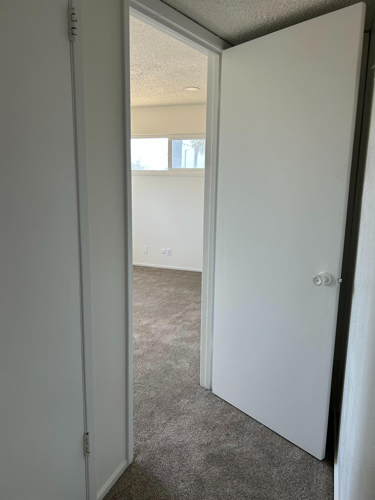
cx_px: 188
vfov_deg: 67.3
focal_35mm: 26
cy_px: 250
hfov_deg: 53.1
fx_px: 376
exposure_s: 1/194
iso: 40
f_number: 1.5
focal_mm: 5.7
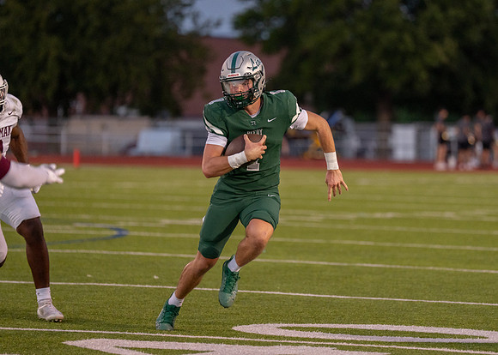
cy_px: 166
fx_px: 3676
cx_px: 305
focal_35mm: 260
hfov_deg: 7.7
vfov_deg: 5.5
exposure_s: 1/1000
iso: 1600
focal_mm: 191
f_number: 2.8
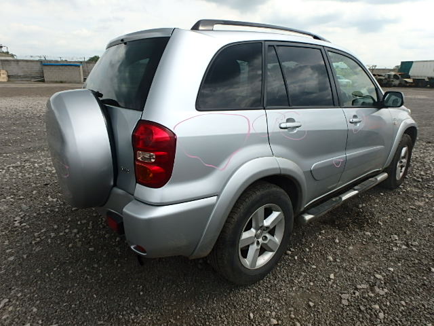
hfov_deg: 79.0
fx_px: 263
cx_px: 217
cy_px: 163
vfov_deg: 63.4
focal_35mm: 21
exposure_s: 1/400
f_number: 6
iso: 125
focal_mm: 3.7
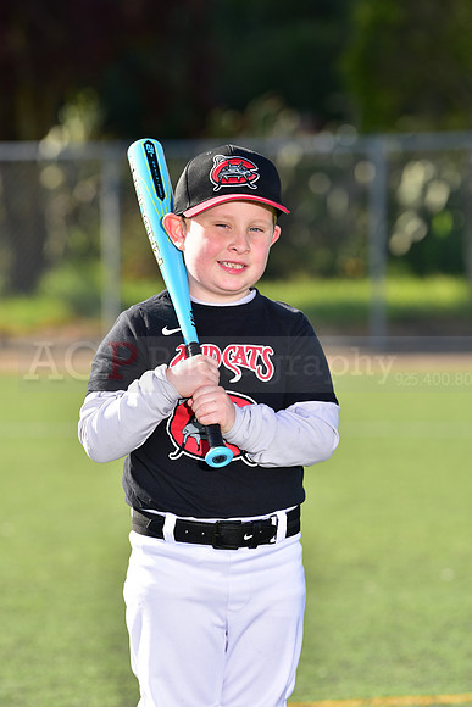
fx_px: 3636
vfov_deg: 11.1
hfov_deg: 7.4
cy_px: 354
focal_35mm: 185
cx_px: 236
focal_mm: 185
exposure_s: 1/250
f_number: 5
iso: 80
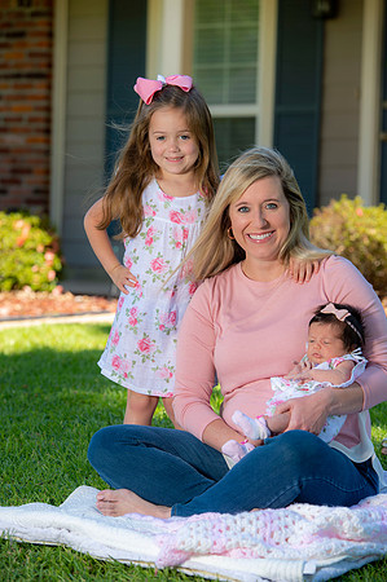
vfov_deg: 15.8
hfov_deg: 10.5
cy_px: 291
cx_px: 194
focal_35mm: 130
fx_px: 2101
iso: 100
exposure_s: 1/160
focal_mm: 130
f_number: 5.6
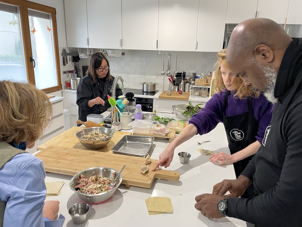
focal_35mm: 26
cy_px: 114
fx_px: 227
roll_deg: -1.6
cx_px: 151
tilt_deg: -15.4
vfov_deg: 53.1
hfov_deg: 67.3
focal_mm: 4.2
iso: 200
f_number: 1.6
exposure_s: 1/50
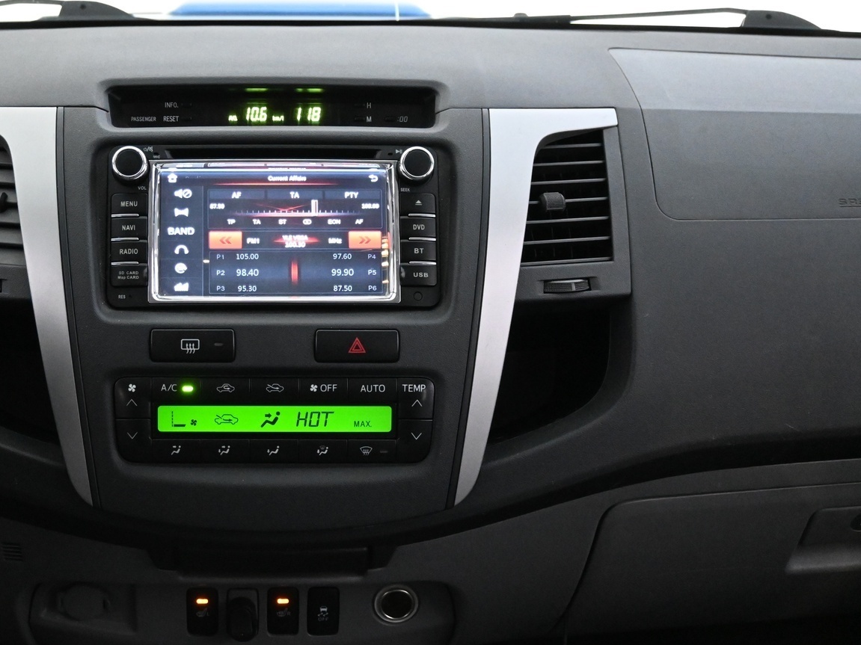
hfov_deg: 40.1
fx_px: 1161
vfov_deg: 31.1
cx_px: 271
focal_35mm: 47
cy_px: 350
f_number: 4.2
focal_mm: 23
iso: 5600
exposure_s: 1/40
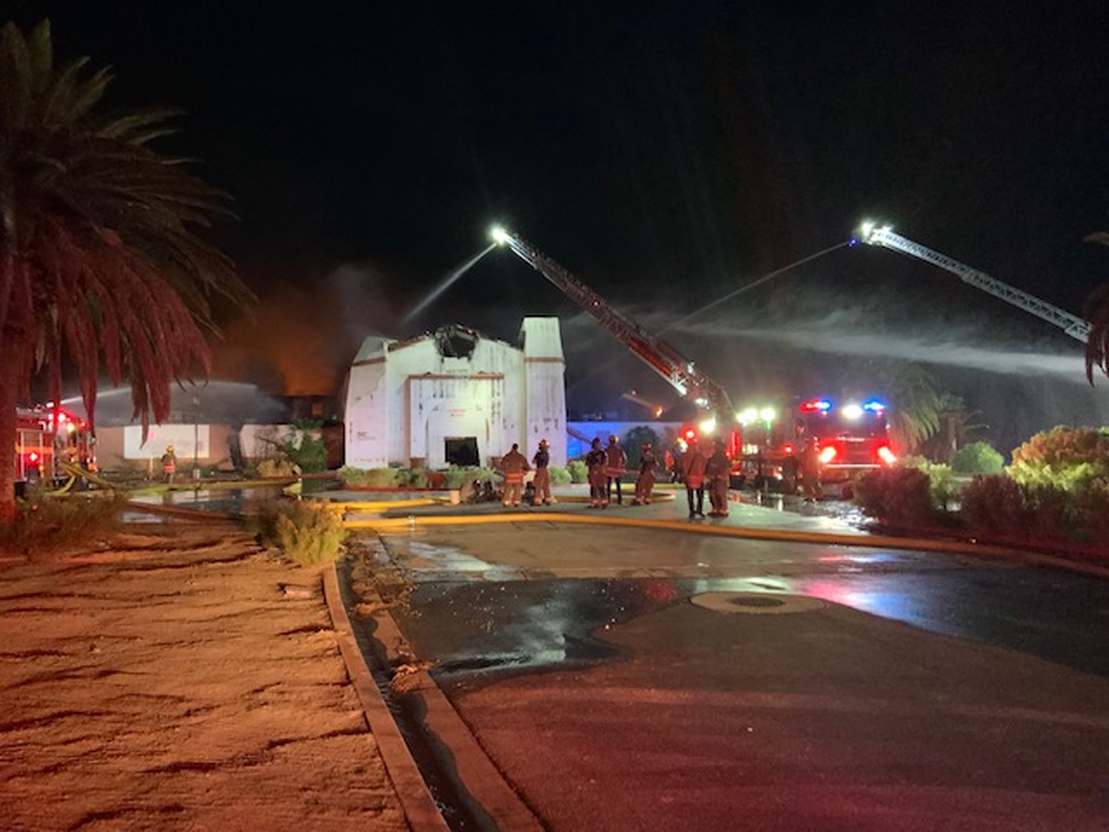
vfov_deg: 48.2
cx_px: 554
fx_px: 929
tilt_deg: +3.7
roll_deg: +0.9
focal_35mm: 29
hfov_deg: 61.7
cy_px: 416
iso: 320
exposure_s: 1/34
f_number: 1.8
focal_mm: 3
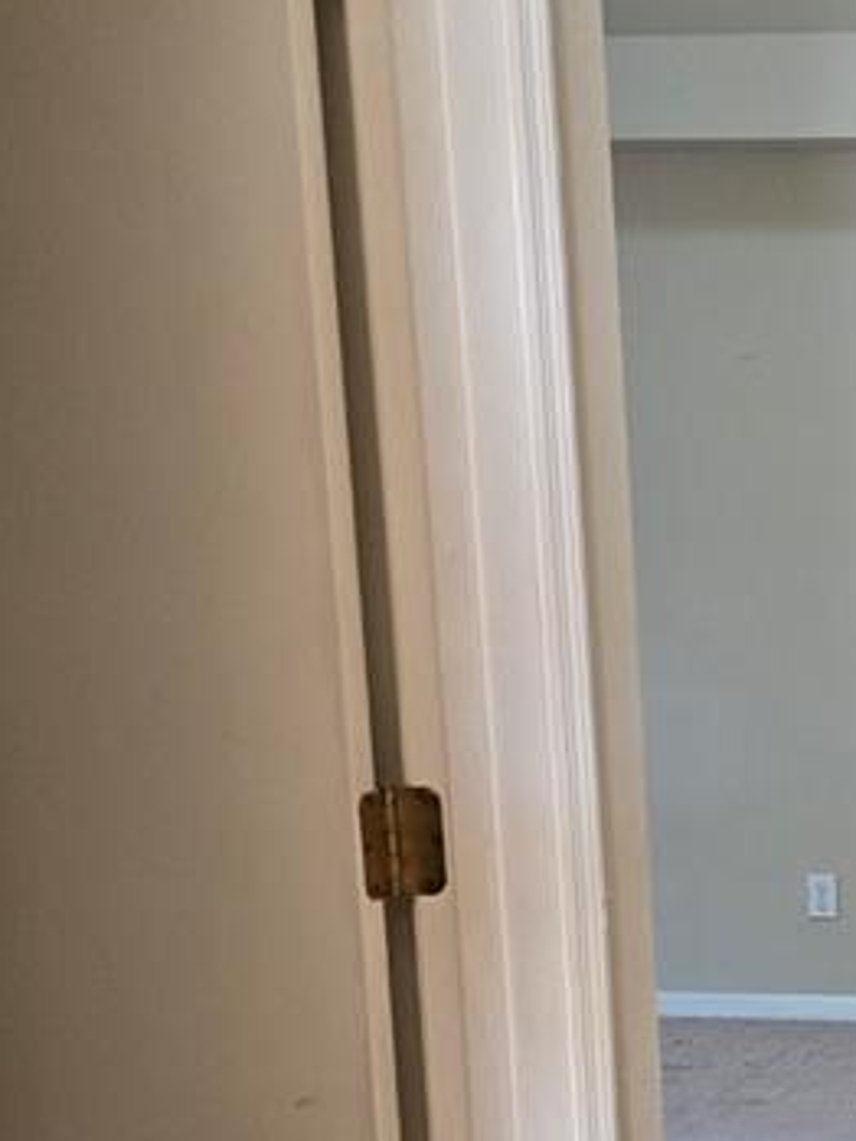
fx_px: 2603
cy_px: 1040
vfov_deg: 24.0
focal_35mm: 79
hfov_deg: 16.4
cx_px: 1405
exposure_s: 1/120
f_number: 1.7
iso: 1000
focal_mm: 6.3
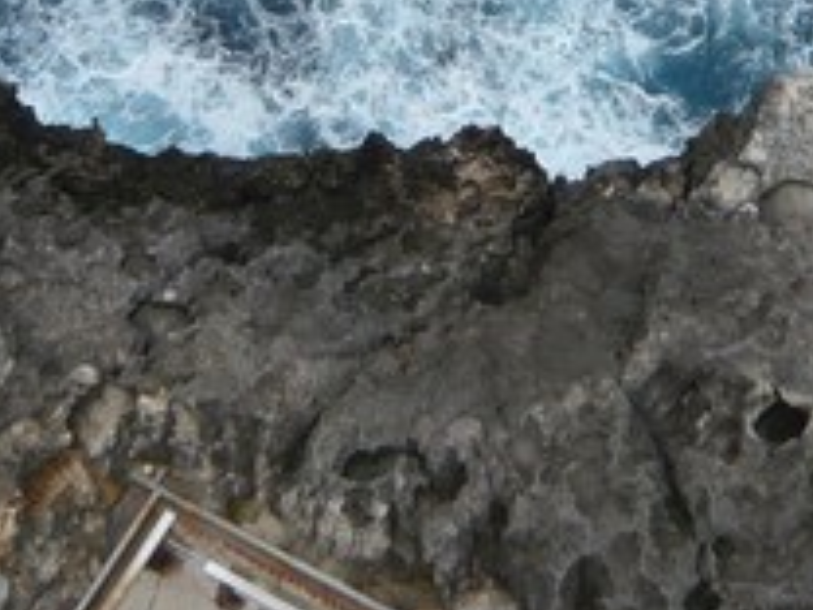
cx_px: 492
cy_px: -100
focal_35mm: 74
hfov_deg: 26.3
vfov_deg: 18.9
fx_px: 1738
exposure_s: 1/640
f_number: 2.8
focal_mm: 4.6
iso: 100
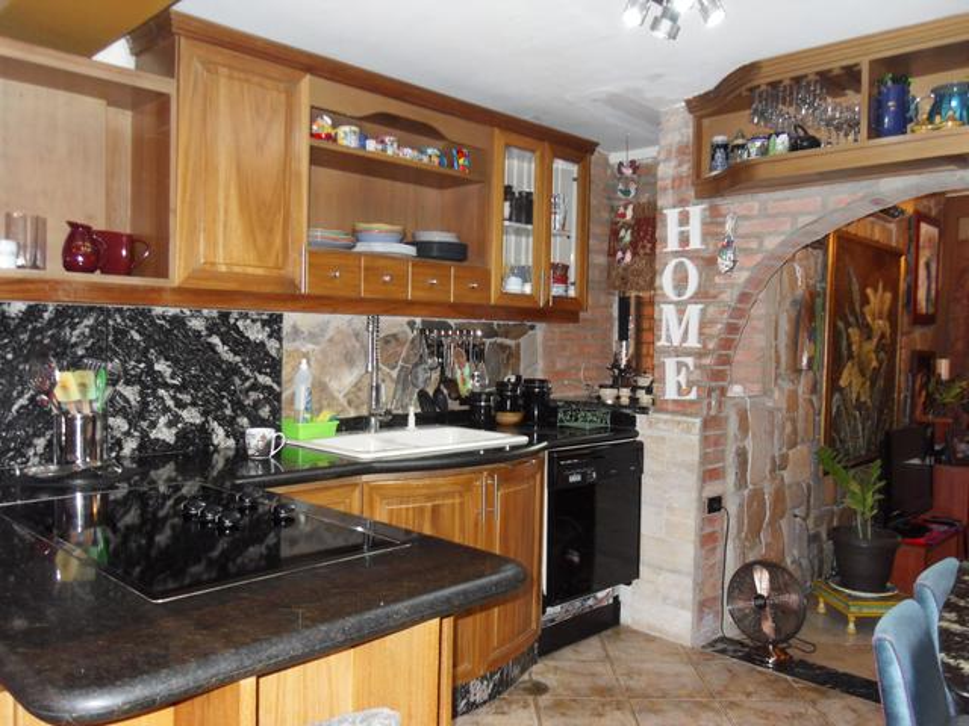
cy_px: 363
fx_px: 784
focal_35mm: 28
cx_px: 484
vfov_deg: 49.7
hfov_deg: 63.4
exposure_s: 1/45
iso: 240
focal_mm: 6
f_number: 2.8
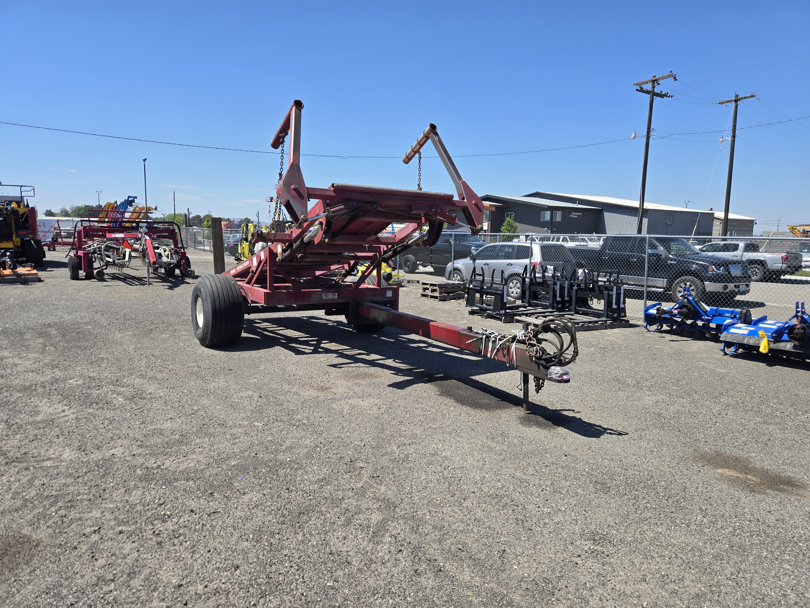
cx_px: 405
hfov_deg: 73.9
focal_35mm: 23
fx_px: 538
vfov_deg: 58.9
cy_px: 304
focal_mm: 5.4
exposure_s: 1/1824
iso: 25
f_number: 1.8
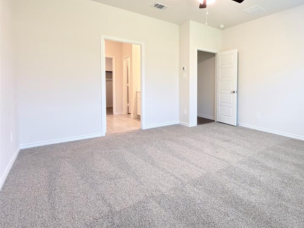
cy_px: 94
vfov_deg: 65.5
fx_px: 176
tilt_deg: -3.0
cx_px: 217
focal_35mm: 20
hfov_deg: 77.4
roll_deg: +0.2
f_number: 2.2
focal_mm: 2.22
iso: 160
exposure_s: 1/30
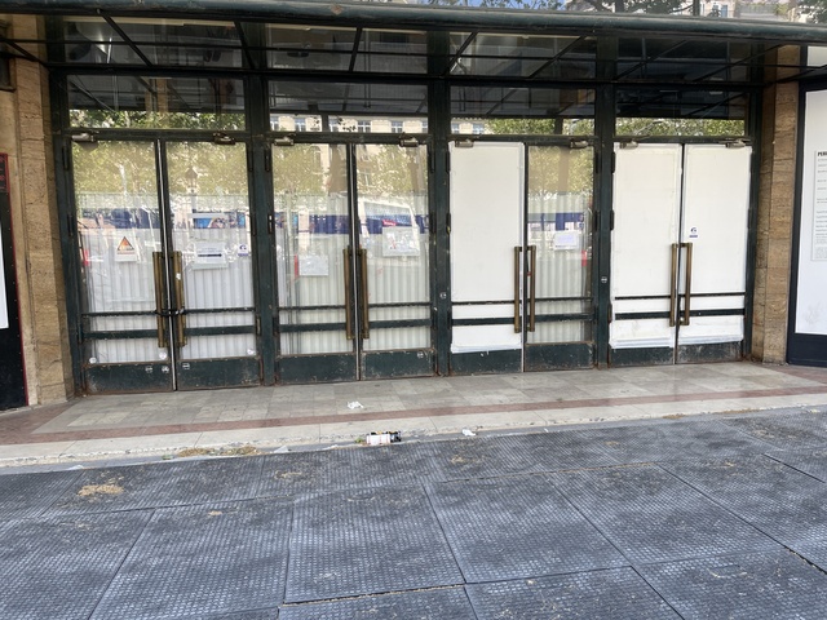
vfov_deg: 54.9
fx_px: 597
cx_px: 414
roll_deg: +0.2
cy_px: 310
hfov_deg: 69.4
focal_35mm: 25
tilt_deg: -13.0
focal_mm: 5.1
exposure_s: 1/198
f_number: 1.6
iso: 32
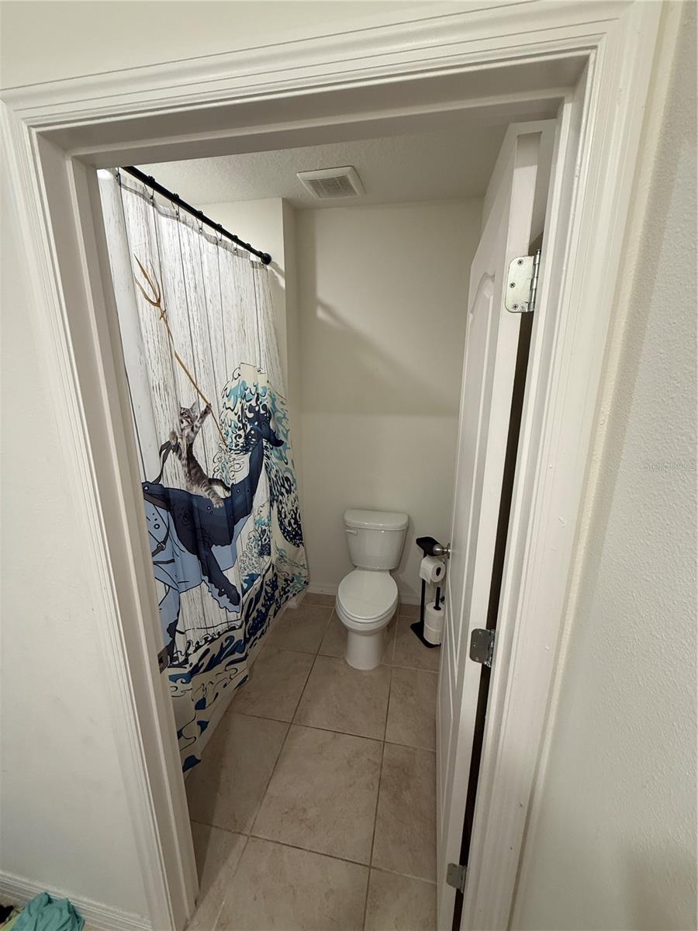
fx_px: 376
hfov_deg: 85.7
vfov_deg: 102.1
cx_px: 349
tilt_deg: -14.8
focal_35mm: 14
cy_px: 466
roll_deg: -0.2
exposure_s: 1/60
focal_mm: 2.22
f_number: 2.2
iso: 250
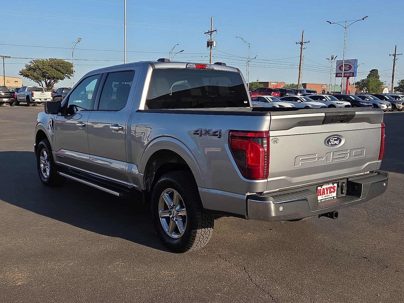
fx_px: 408
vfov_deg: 40.7
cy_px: 152
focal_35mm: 35
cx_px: 202
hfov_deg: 52.6
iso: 25
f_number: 1.8
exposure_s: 1/1250
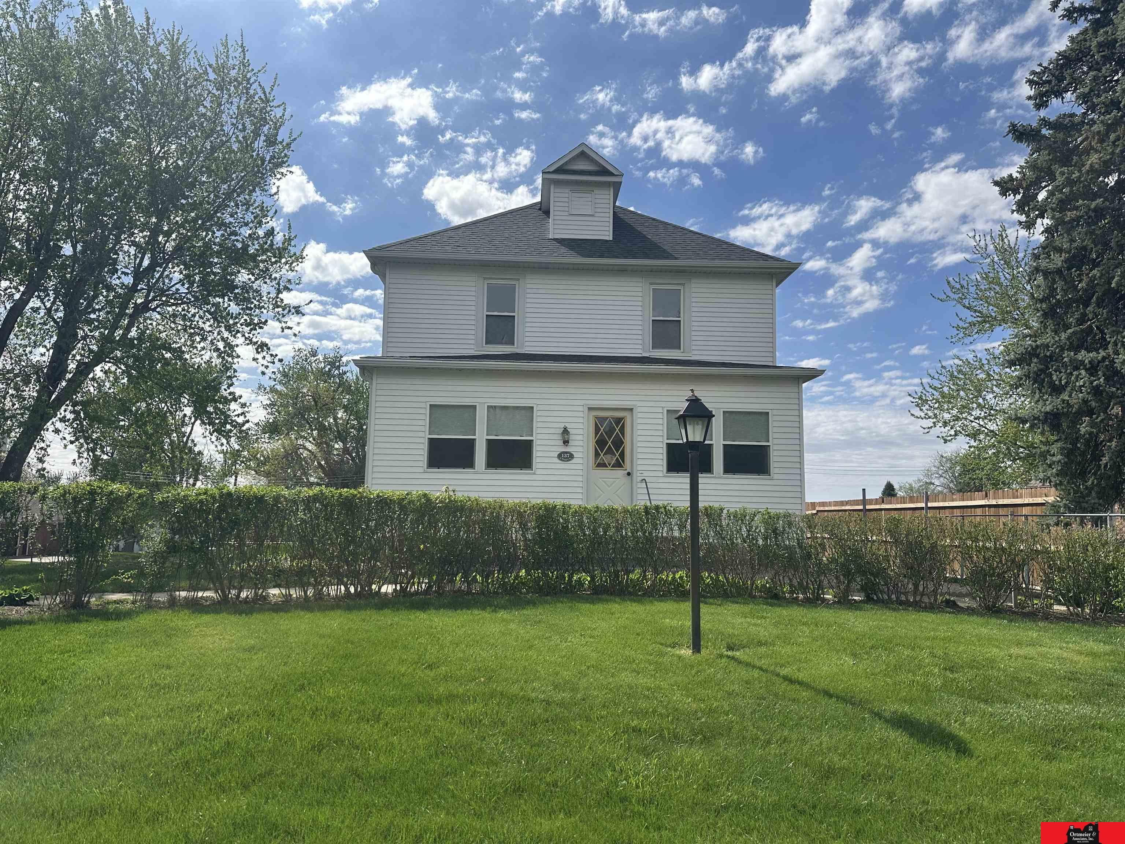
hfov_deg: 71.6
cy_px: 422
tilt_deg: +6.9
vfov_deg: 56.8
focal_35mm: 24
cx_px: 562
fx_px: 780
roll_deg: -0.5
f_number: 1.78
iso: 80
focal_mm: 6.86
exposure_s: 1/8197
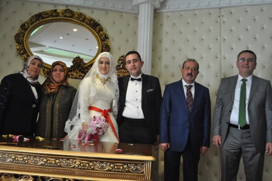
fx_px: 249
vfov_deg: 39.9
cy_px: 90
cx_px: 136
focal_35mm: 33
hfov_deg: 57.3
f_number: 4
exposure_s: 1/60
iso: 640
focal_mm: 22
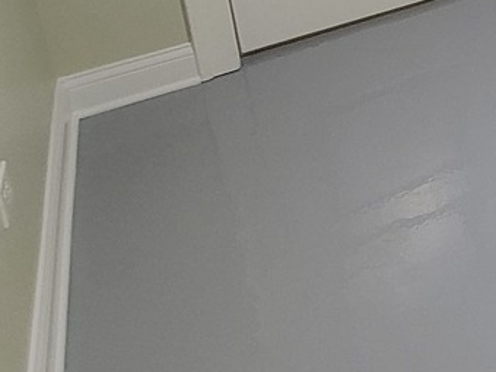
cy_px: -236
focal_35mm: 55
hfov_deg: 21.0
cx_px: 923
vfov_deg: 21.0
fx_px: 788
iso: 500
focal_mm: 2.2
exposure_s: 1/30
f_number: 2.2
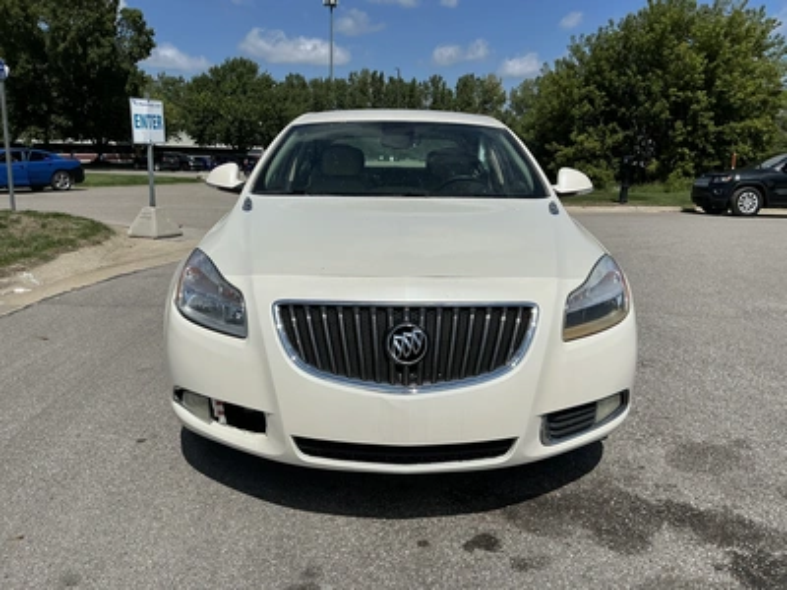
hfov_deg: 63.4
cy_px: 295
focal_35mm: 28
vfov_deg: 49.7
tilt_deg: -9.4
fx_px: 637
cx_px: 394
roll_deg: -0.8
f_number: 1.8
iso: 25
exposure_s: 1/4785
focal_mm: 3
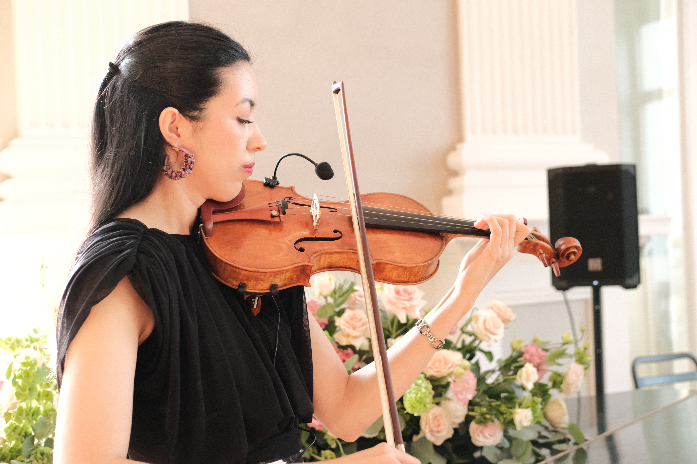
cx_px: 348
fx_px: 1045
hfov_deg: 36.9
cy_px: 232
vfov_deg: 25.1
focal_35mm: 54
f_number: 3.6
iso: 4000
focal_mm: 35
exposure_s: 1/640
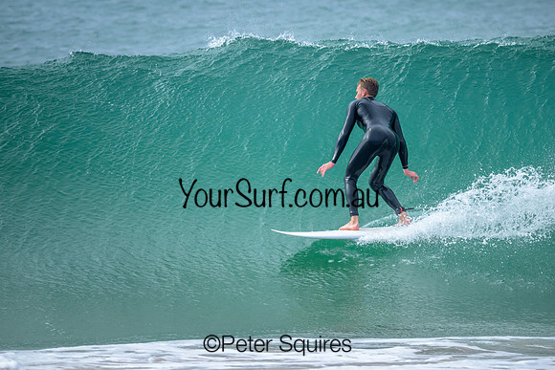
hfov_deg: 2.2
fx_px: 14283
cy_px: 162
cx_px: 321
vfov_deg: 1.5
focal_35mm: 926
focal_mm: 800
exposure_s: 1/2000
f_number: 6.3
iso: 560
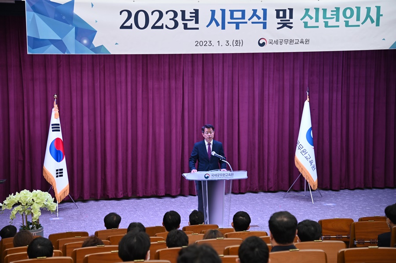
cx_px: 198
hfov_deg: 27.0
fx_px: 825
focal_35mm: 75
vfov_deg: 18.2
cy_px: 132
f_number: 4
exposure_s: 1/80
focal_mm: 75
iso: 800
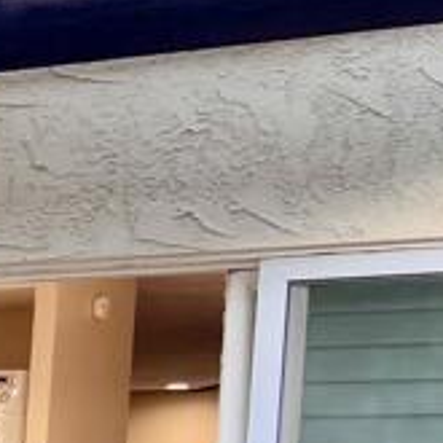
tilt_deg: -4.7
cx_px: -897
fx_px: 2070
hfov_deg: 9.5
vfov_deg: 11.6
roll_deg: -1.3
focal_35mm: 143
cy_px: 698
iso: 40
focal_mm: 5.7
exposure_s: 1/121
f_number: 1.5
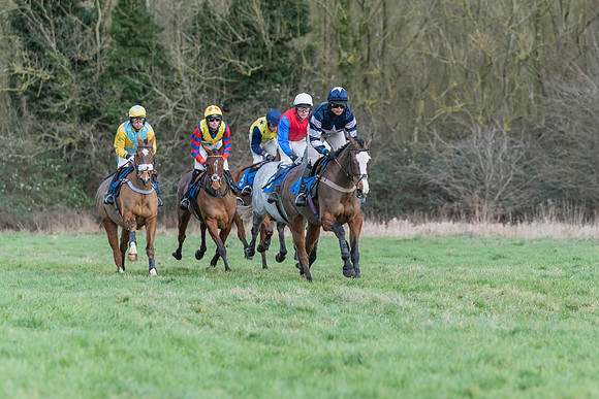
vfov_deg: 5.7
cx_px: 358
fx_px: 4043
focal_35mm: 243
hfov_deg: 8.5
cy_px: 173
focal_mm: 159
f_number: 4
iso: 800
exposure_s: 1/1000
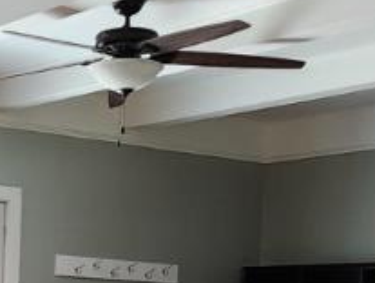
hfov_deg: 19.1
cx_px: -123
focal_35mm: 94
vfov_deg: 14.7
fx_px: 1020
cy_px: 416
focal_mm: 2.2
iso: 100
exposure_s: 1/60
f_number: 2.2
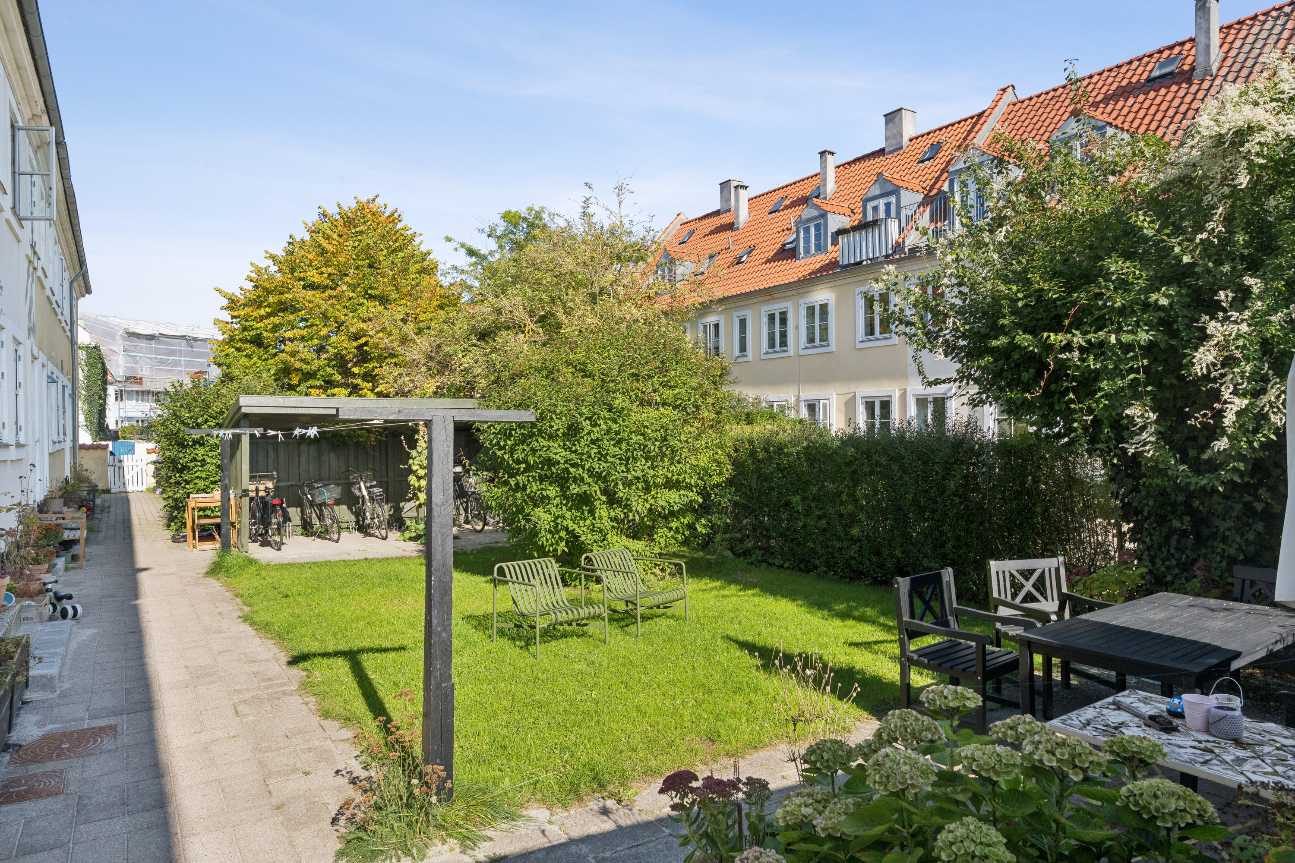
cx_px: 648
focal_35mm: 22
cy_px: 432
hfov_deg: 78.5
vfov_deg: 57.1
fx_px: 793
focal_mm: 14.7
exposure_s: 1/1000
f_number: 6.3
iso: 400
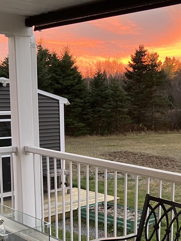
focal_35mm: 58
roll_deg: -0.1
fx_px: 404
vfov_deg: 32.6
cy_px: 182
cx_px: 121
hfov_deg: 25.1
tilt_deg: -12.5
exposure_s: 1/41
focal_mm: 3.99
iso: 320
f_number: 1.8
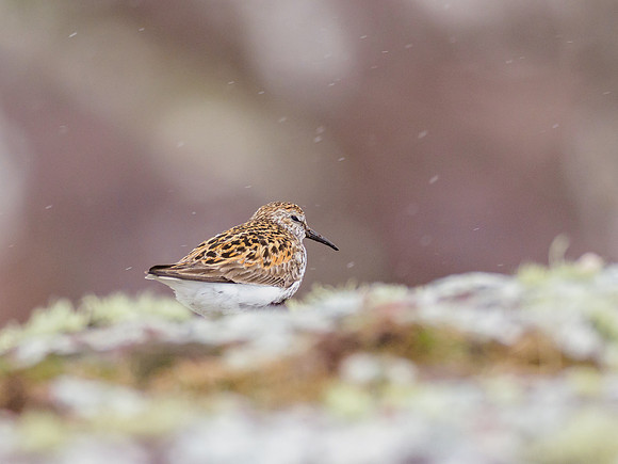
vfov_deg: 1.5
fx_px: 17513
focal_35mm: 981
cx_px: 315
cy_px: 265
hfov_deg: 2.0
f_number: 4
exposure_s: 1/1250
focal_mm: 300
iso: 800
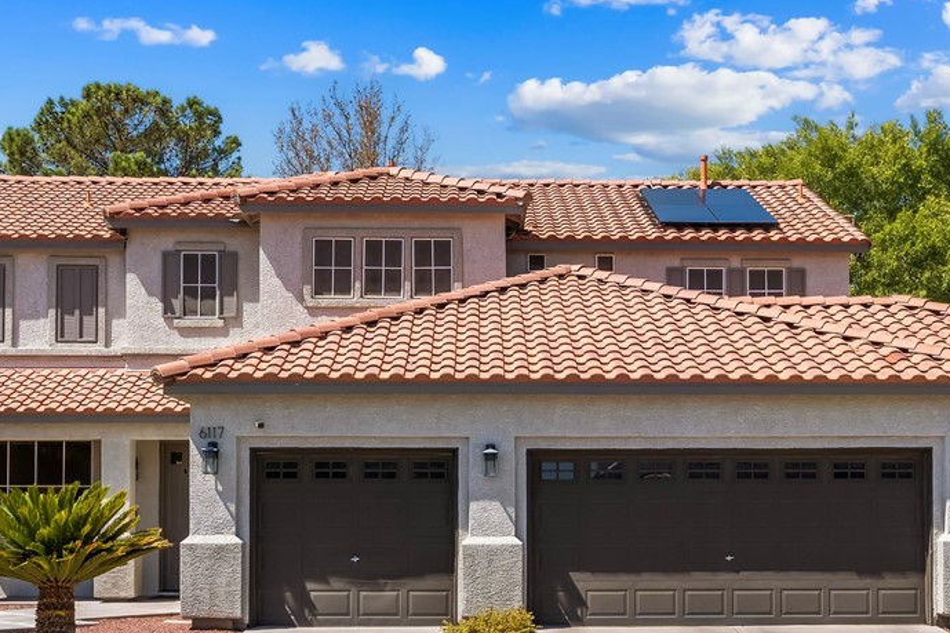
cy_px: 487
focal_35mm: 52
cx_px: 536
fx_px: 1372
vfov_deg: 25.6
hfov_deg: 38.1
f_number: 8
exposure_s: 1/8000
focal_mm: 22
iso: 400
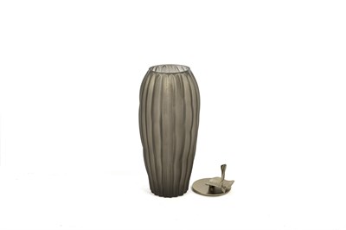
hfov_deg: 33.4
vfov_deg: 22.6
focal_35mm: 60
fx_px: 576
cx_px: 173
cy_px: 115
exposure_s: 1/100
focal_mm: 40
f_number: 18
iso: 100
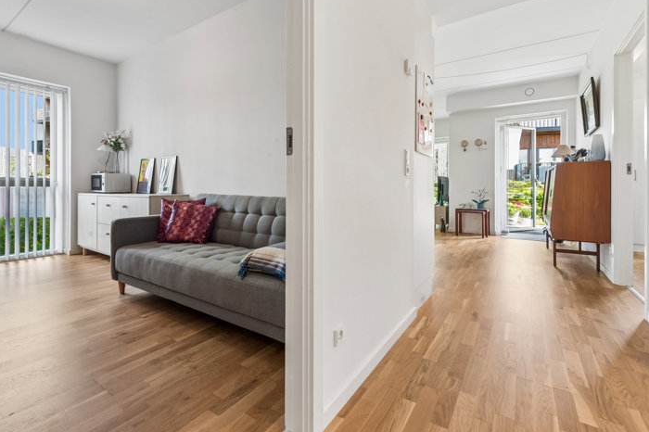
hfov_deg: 96.8
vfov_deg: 73.4
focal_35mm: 16
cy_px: 191
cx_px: 324
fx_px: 288
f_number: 10
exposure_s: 1/6
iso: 250
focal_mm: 14
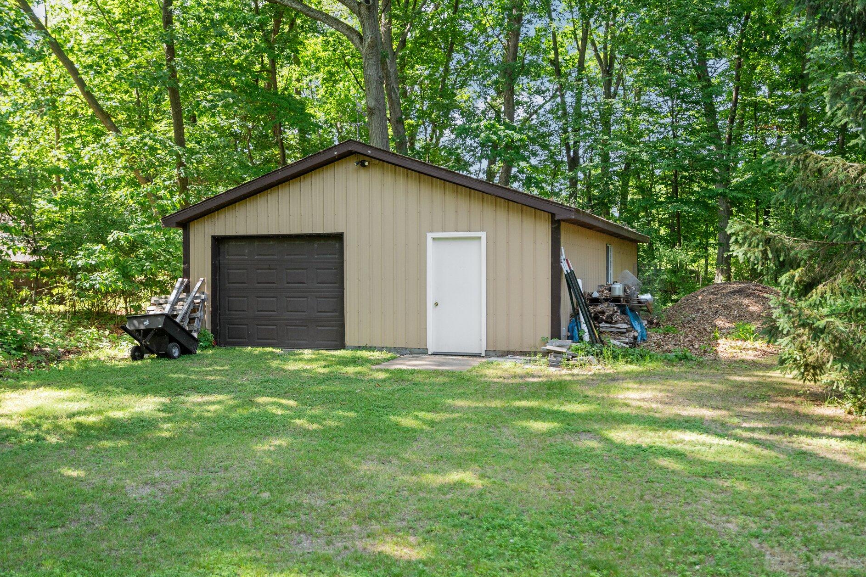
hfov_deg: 50.7
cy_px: 286
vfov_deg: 35.0
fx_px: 914
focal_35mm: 38
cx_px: 400
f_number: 4
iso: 320
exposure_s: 1/500
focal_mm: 35
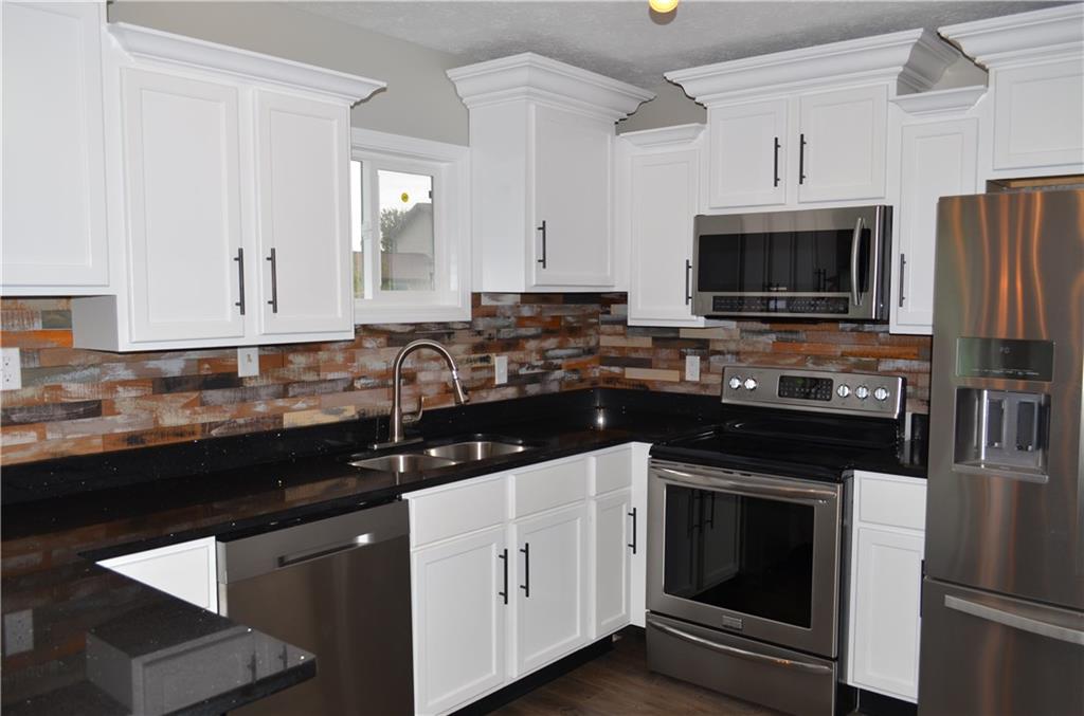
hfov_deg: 62.1
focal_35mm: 30
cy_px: 358
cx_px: 542
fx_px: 901
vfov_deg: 43.4
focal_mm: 20
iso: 200
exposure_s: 1/125
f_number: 5.6
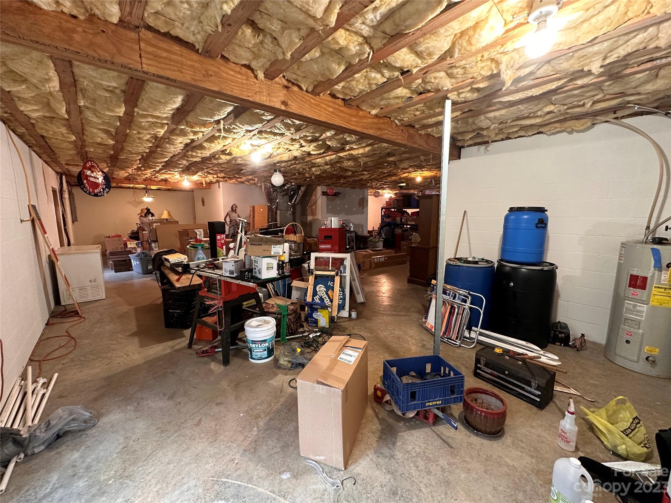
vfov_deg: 85.7
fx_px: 271
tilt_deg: -8.6
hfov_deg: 102.1
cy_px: 252
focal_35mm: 14
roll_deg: -0.2
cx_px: 336
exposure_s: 1/60
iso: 320
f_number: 2.2
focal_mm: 2.22
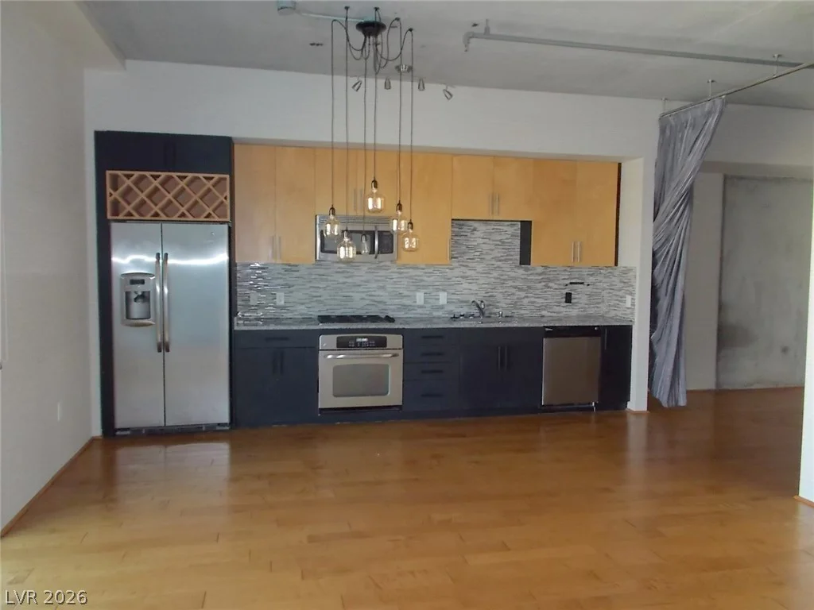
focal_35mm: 26
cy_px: 305
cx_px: 407
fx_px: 611
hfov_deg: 67.3
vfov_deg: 53.1
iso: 200
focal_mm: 4.6
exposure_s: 1/25
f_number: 3.2
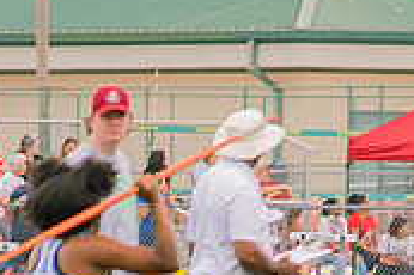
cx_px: 45
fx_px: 9789
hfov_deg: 2.4
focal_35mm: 852
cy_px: 375
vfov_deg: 1.6
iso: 200
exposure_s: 1/200
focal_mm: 120
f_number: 4
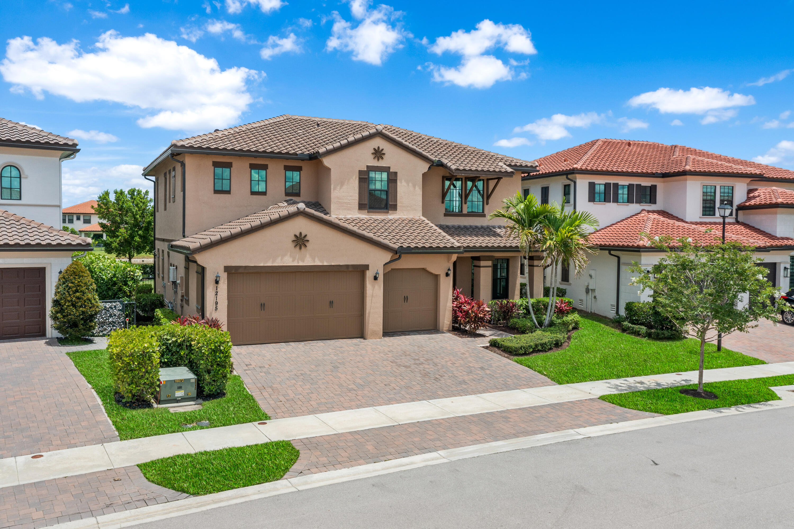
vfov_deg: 46.4
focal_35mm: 28
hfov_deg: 65.5
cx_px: 397
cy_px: 264
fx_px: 617
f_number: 5.6
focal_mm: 10.26
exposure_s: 1/500
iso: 100
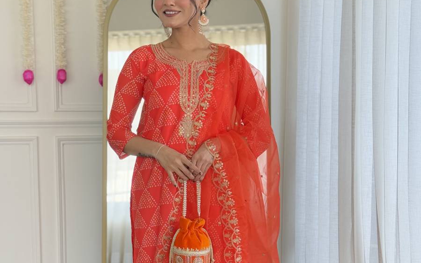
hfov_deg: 30.2
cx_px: 210
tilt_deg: -7.0
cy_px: 207
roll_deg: +0.0
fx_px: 780
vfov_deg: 19.0
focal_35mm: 68
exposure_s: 1/121
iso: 200
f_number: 1.78
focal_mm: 6.76
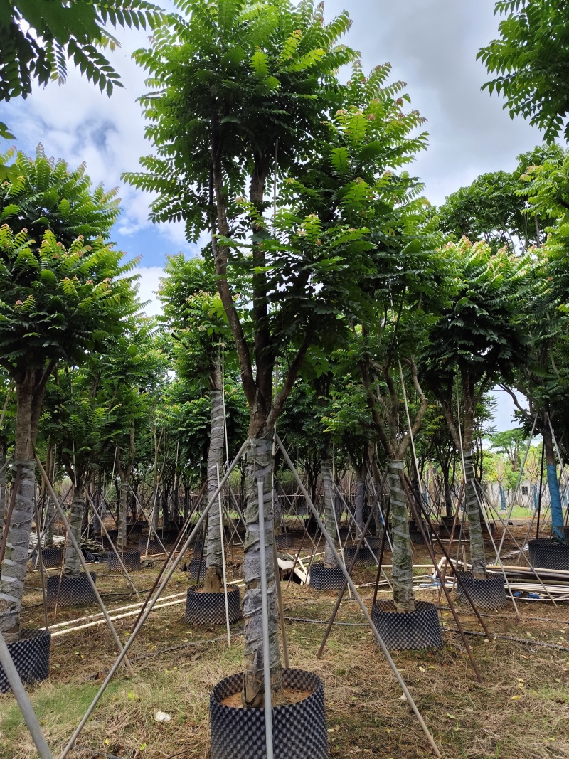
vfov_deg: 73.9
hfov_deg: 58.9
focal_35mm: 23
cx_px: 284
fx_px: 504
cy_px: 380
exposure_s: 1/764
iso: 50
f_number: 1.65
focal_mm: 6.19
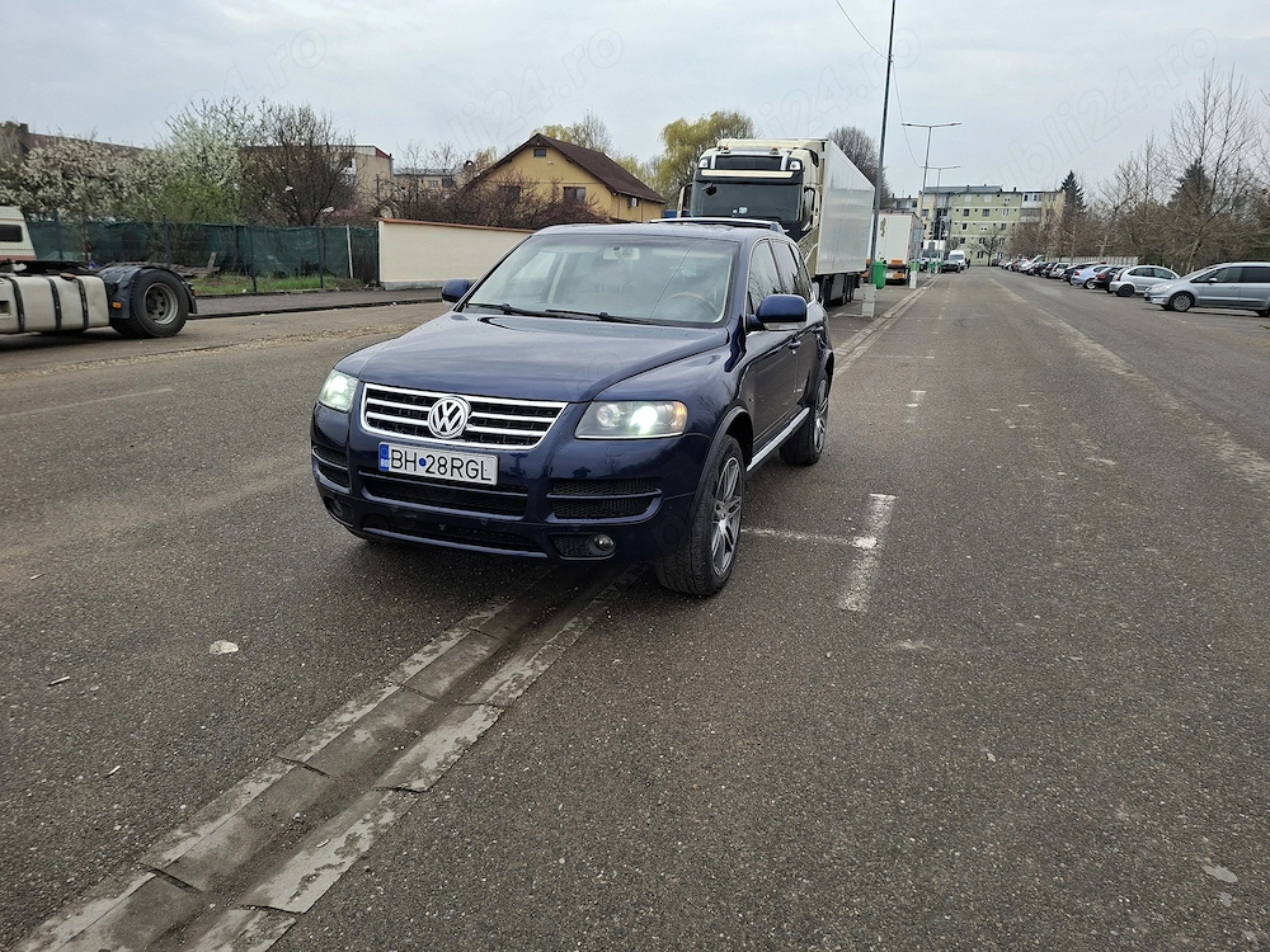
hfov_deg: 73.9
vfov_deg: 58.9
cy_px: 476
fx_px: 844
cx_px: 635
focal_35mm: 23
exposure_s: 1/455
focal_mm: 5.54
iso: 50
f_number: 1.8
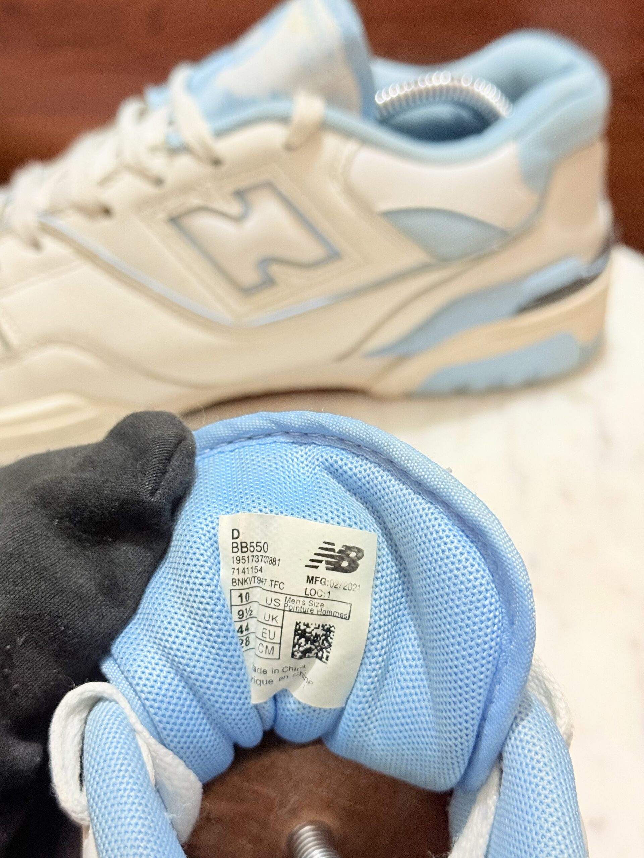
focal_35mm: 48
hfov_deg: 30.3
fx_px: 1191
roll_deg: -0.1
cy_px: 429
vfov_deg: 39.7
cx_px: 322
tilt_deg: -40.5
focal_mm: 6.76
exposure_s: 1/33
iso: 250
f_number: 1.78
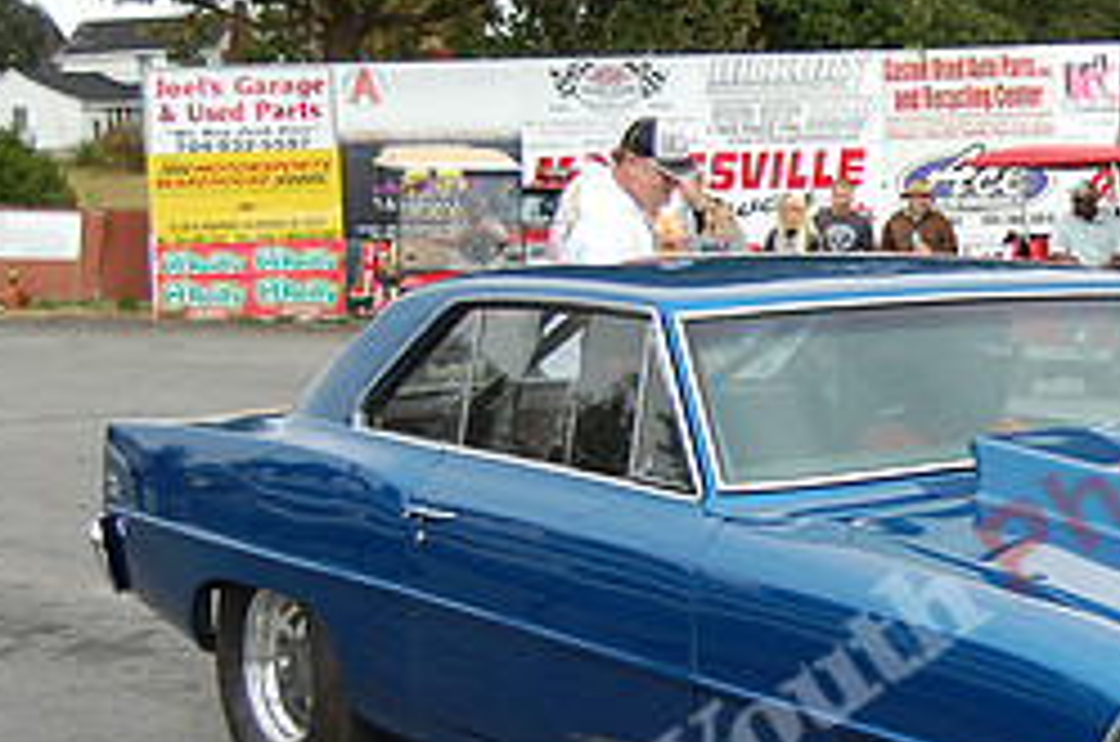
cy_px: 558
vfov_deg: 13.9
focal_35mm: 98
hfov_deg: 20.3
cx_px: 1057
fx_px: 3043
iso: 400
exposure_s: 1/800
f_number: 4.2
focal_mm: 28
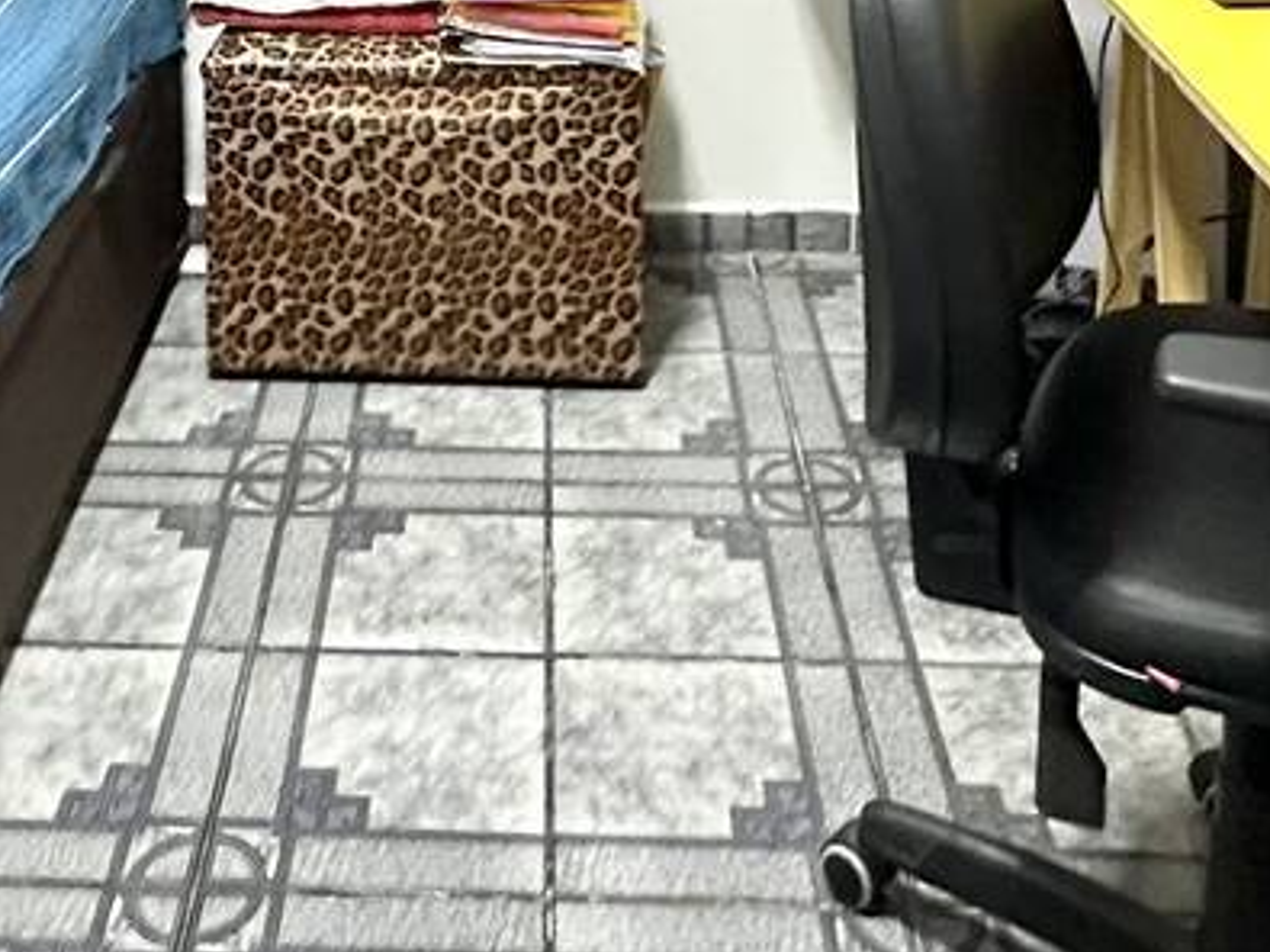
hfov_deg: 37.2
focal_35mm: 51
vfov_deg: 22.5
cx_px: 460
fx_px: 1871
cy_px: -537
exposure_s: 1/60
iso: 800
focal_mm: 2.22
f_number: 2.2
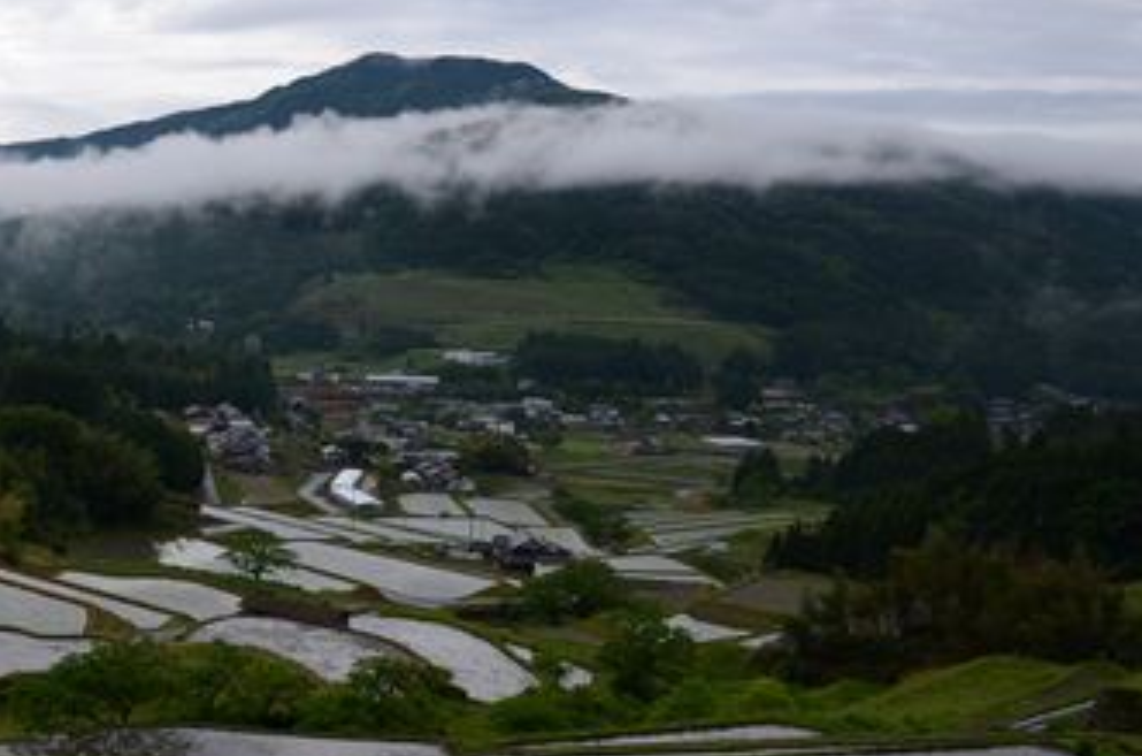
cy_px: 554
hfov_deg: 38.6
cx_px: 200
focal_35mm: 49
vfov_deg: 27.1
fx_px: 1551
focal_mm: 18
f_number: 5.6
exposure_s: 1/640
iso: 200
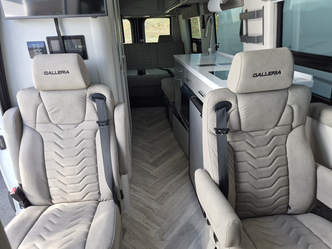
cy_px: 124
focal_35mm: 23
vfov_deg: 58.9
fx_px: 221
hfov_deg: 73.9
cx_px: 166
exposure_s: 1/182
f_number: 1.8
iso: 50
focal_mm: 5.4
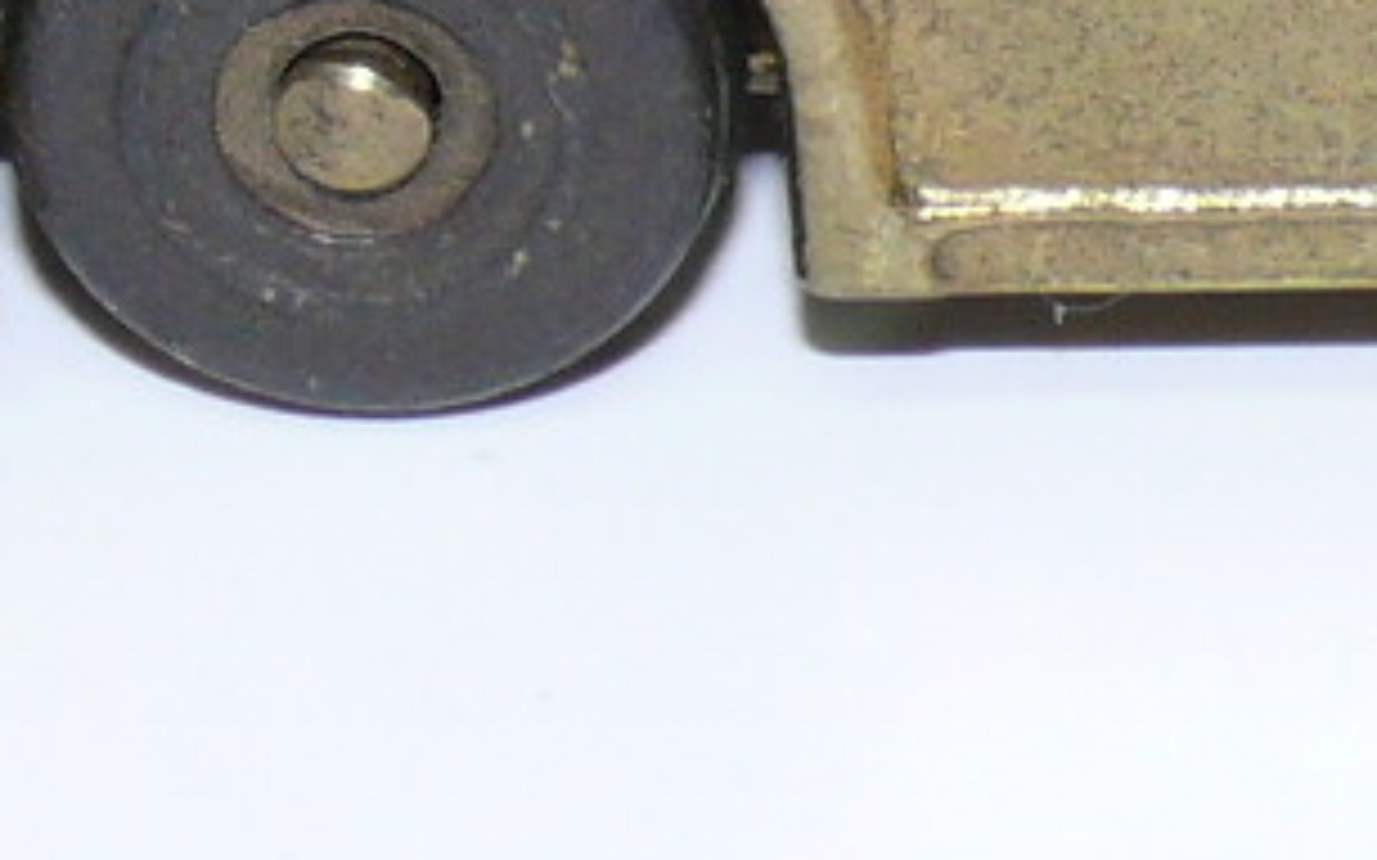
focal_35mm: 349
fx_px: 13092
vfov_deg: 3.7
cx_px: 1638
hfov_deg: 6.0
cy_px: -1364
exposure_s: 1/30
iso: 100
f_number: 4
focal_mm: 10.4
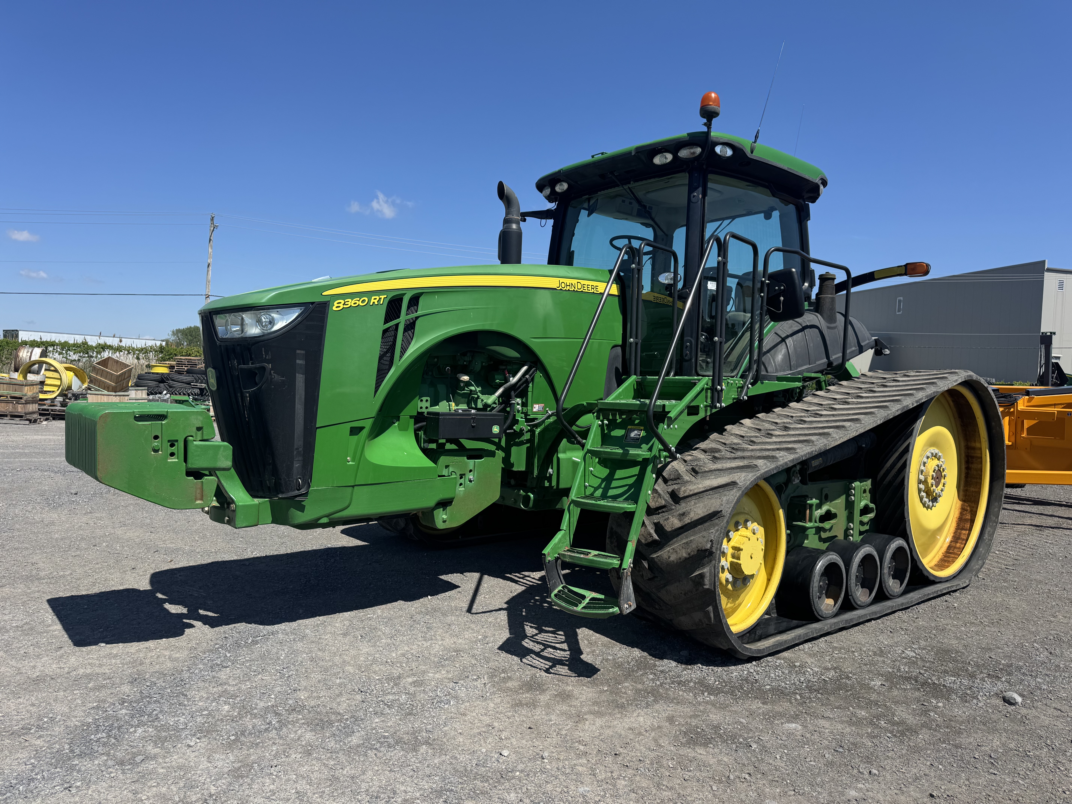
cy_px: 402
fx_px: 743
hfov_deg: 71.6
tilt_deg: -0.7
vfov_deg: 56.8
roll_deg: -2.4
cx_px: 536
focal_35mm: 24
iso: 80
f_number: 1.78
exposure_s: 1/4310
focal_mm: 6.76
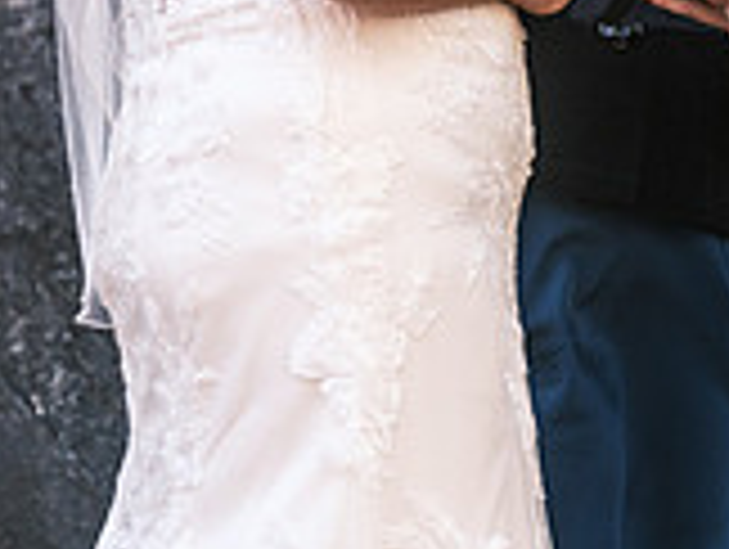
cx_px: 752
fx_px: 11516
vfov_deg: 2.7
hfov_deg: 3.6
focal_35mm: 546
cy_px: -11
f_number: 3.6
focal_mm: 106
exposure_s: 1/210
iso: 800
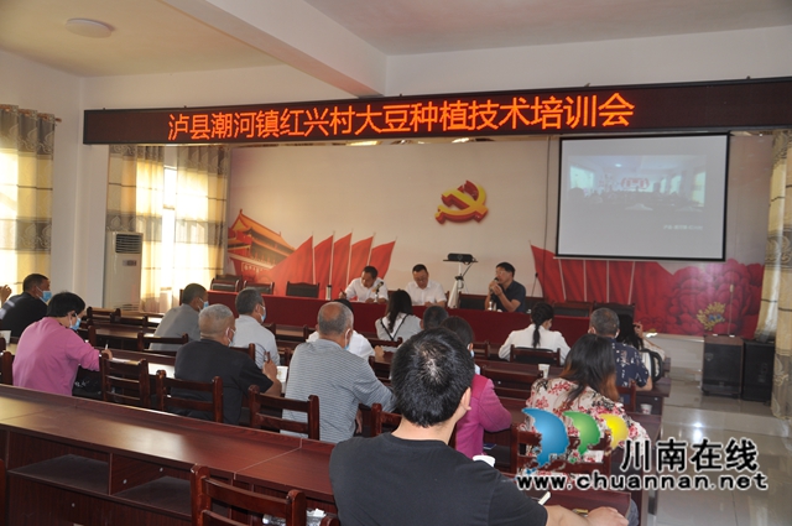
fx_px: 725
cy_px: 263
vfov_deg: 39.9
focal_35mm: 33
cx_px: 396
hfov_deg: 57.3
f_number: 3.8
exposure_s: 1/125
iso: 200
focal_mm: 22
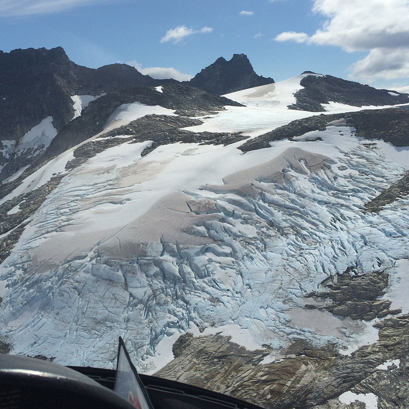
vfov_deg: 39.0
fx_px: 575
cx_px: 170
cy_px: 163
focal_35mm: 43
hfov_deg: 39.1
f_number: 2.2
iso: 32
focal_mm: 4.12
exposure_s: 1/5882
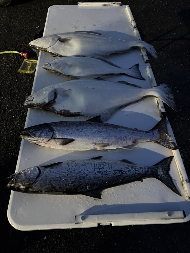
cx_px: 95
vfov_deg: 71.6
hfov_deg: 56.8
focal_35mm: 24
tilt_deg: -55.5
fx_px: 176
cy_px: 126
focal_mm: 6.76
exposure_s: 1/30
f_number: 1.78
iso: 1250
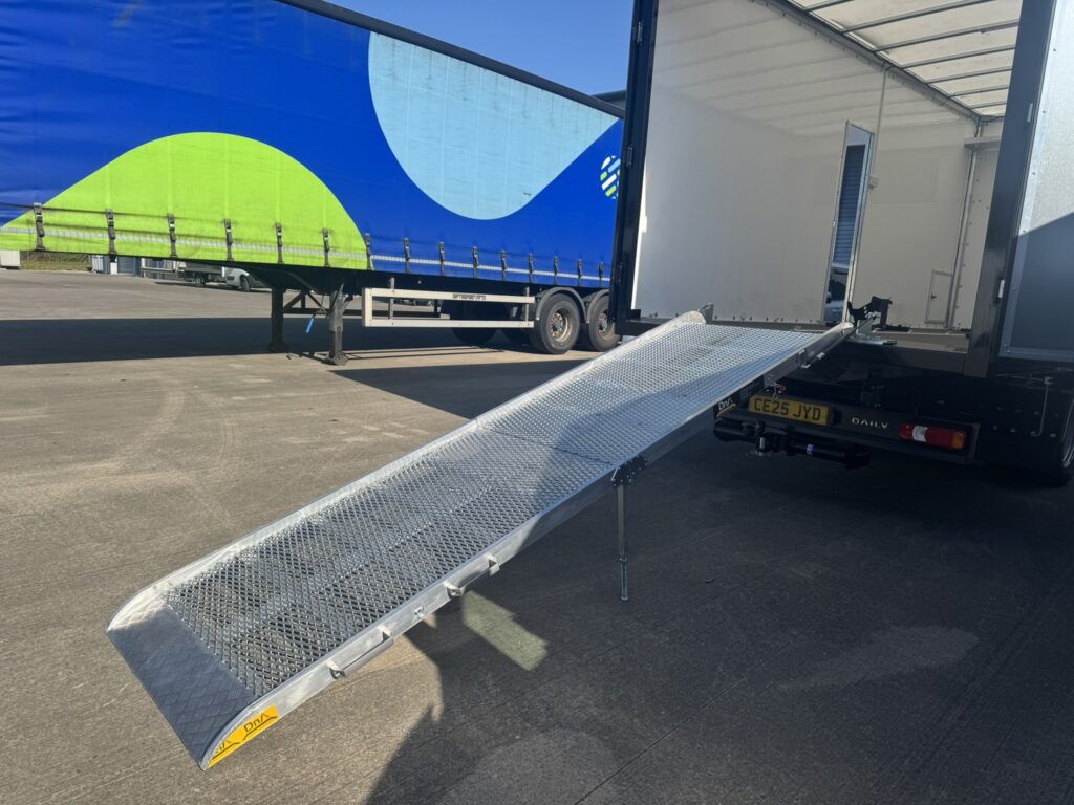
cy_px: 402
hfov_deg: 71.6
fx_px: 745
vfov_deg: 56.8
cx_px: 537
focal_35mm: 24
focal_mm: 6.76
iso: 80
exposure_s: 1/3413
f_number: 1.78
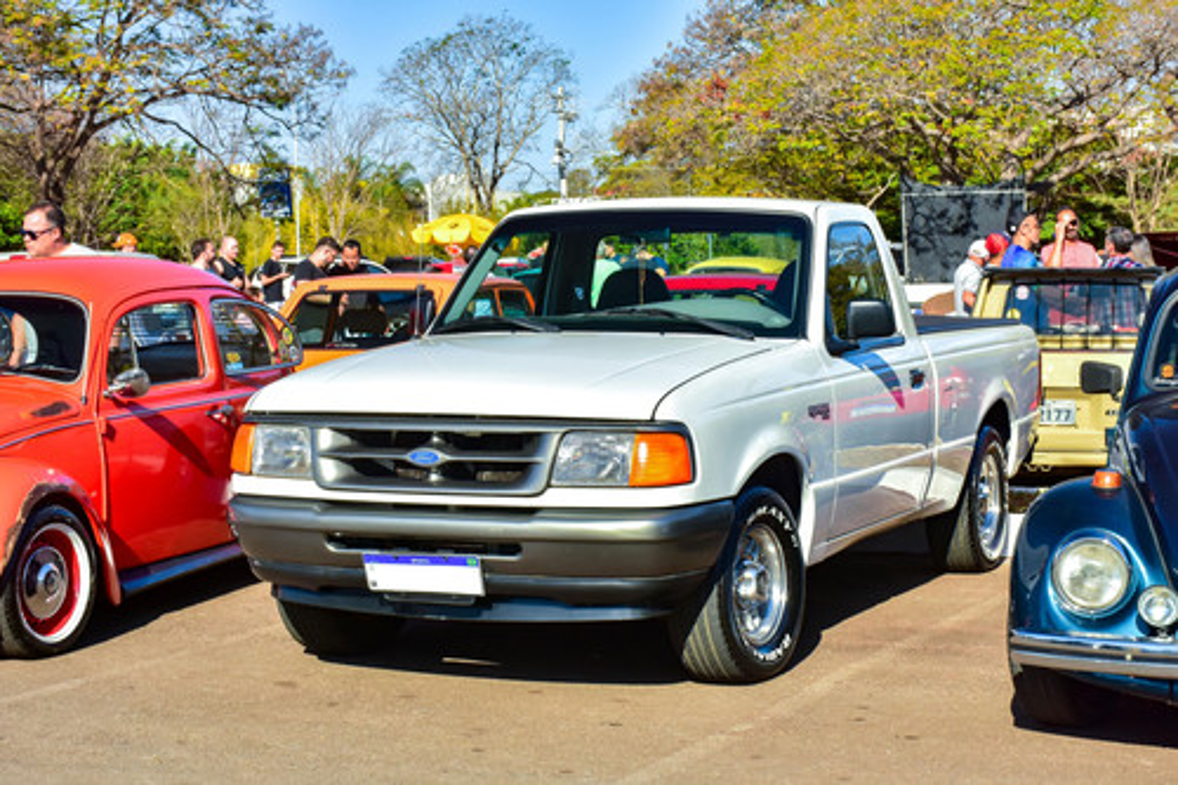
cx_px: 589
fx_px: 2208
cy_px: 392
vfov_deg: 20.1
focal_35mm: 68
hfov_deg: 29.9
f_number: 13
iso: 250
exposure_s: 1/100
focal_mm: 45
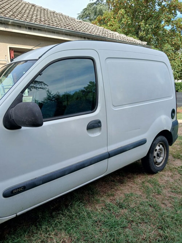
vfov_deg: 65.3
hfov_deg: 51.4
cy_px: 122
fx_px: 189
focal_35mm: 27
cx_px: 91
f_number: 1.8
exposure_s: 1/204
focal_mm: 3.98
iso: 20
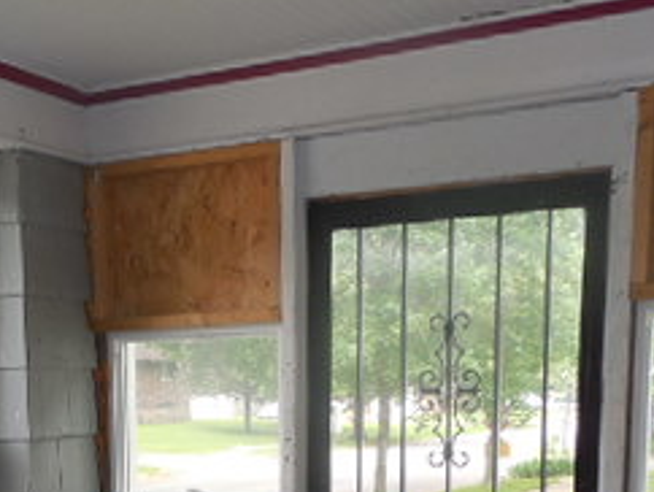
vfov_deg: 20.6
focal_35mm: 66
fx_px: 1248
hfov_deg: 28.4
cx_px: 84
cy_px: 619
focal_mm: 4.5
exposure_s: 1/60
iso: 125
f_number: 3.3
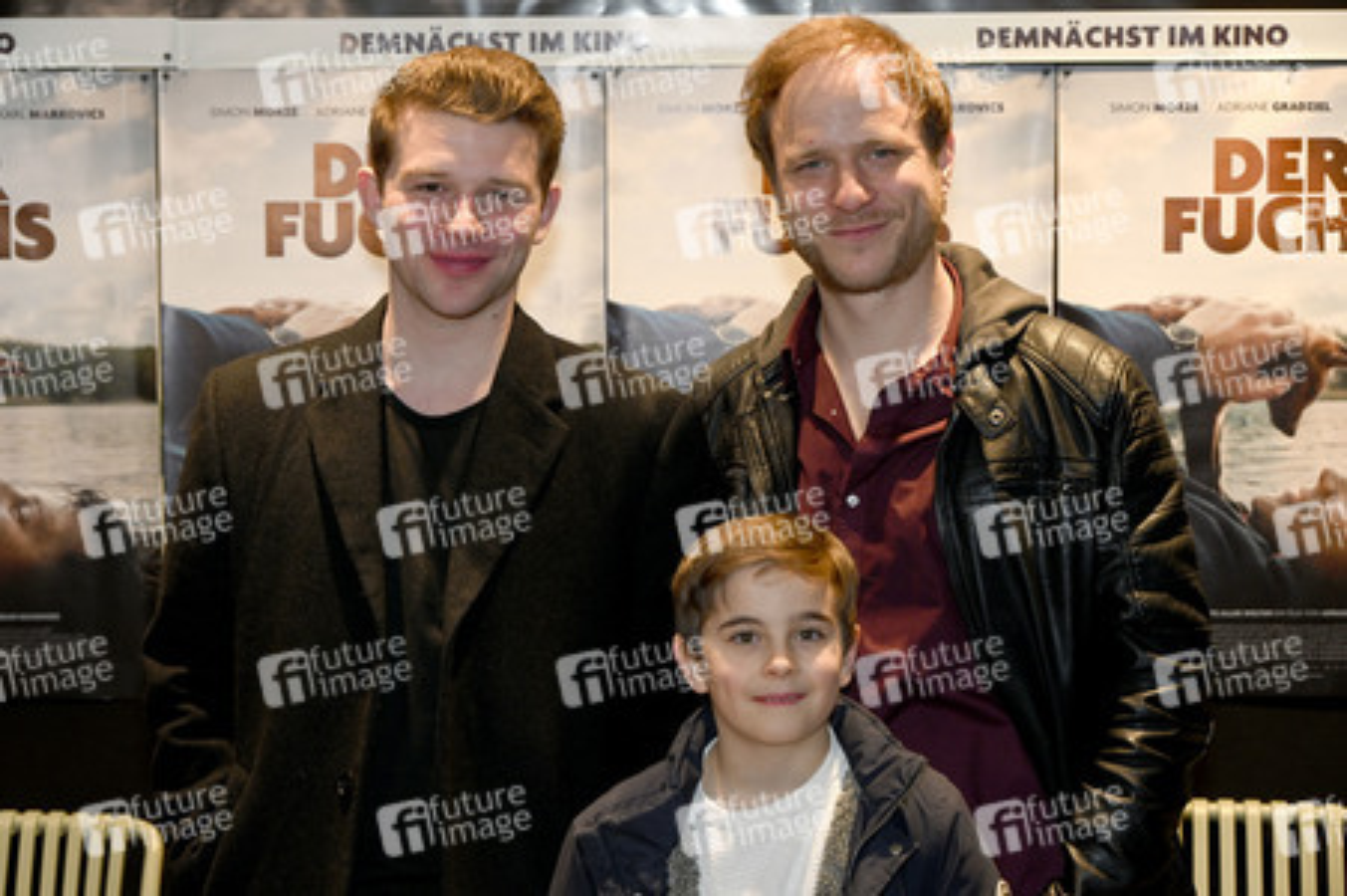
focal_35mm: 71
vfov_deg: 19.2
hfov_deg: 28.5
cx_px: 674
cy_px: 448
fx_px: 2655
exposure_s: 1/125
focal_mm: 71
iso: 1250
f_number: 6
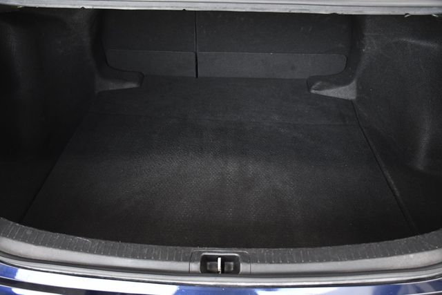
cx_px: 221
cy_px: 148
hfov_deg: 53.1
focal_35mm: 36
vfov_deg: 36.9
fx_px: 442
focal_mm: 24
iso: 2500
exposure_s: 1/400
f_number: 3.8
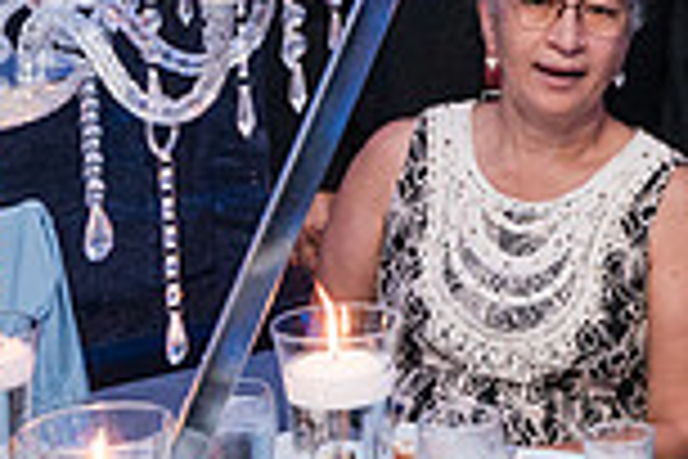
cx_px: 917
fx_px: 2542
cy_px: 20
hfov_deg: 14.7
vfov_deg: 10.2
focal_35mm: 133
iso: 6400
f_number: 7.1
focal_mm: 35
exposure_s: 1/250
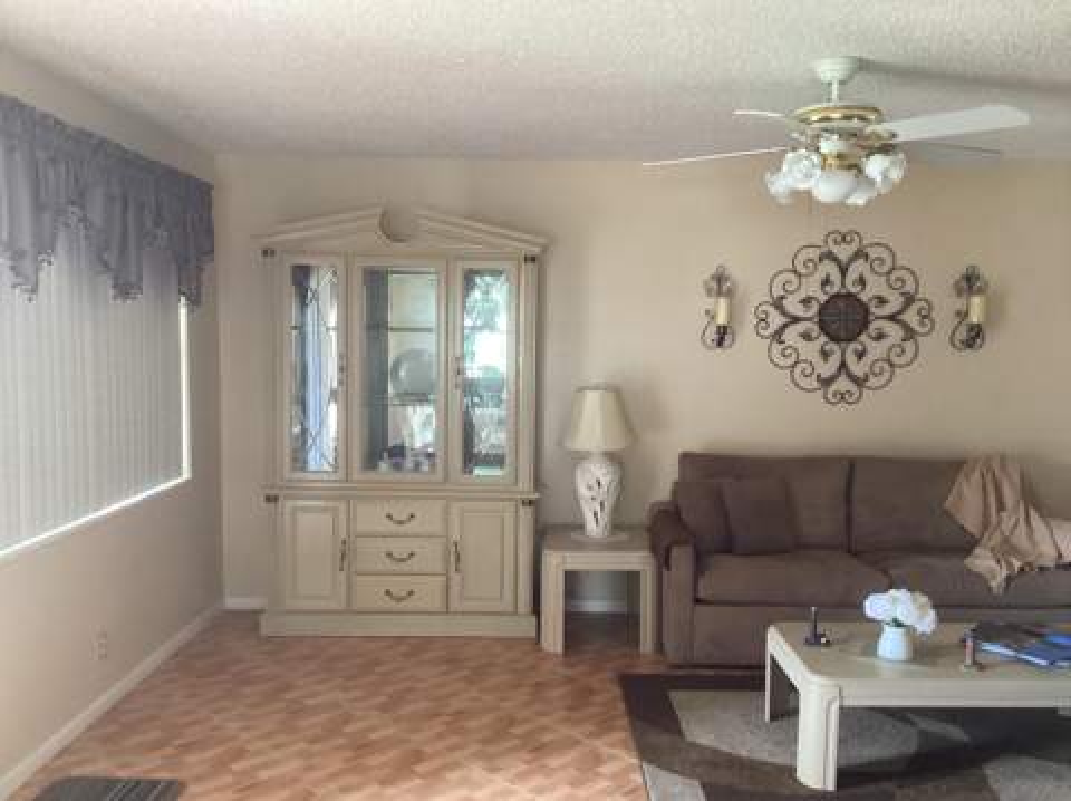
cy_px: 400
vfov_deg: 45.4
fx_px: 958
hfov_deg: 58.4
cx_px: 536
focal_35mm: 31
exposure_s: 1/60
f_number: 2.4
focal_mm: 3.3
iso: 320
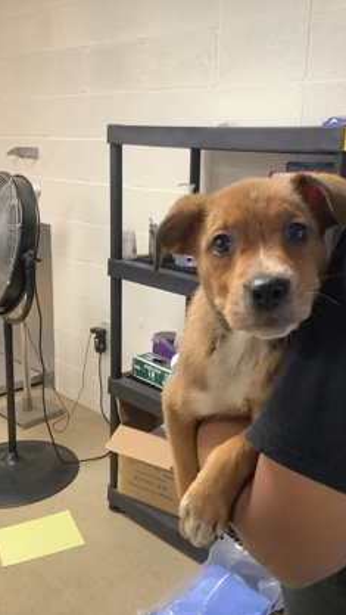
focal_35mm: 34
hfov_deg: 34.4
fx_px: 554
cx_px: 227
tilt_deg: -14.6
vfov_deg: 58.0
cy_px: 308
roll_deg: -3.2
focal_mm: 3.3
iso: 250
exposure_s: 1/40
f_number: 2.4
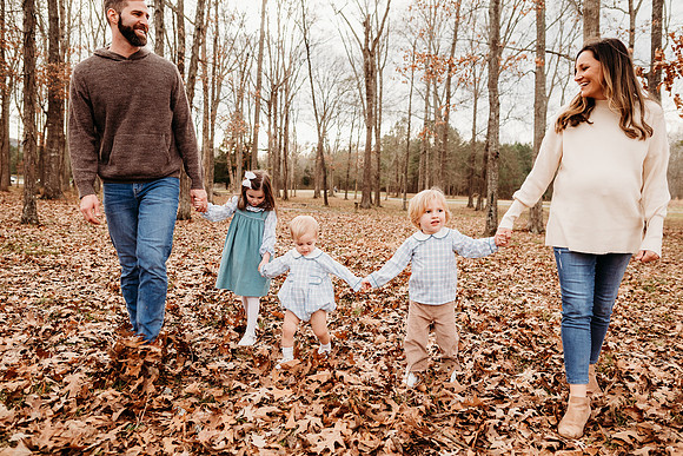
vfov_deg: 53.2
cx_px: 342
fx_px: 455
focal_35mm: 24
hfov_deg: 73.7
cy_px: 228
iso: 160
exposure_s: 1/250
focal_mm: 24
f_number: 3.2
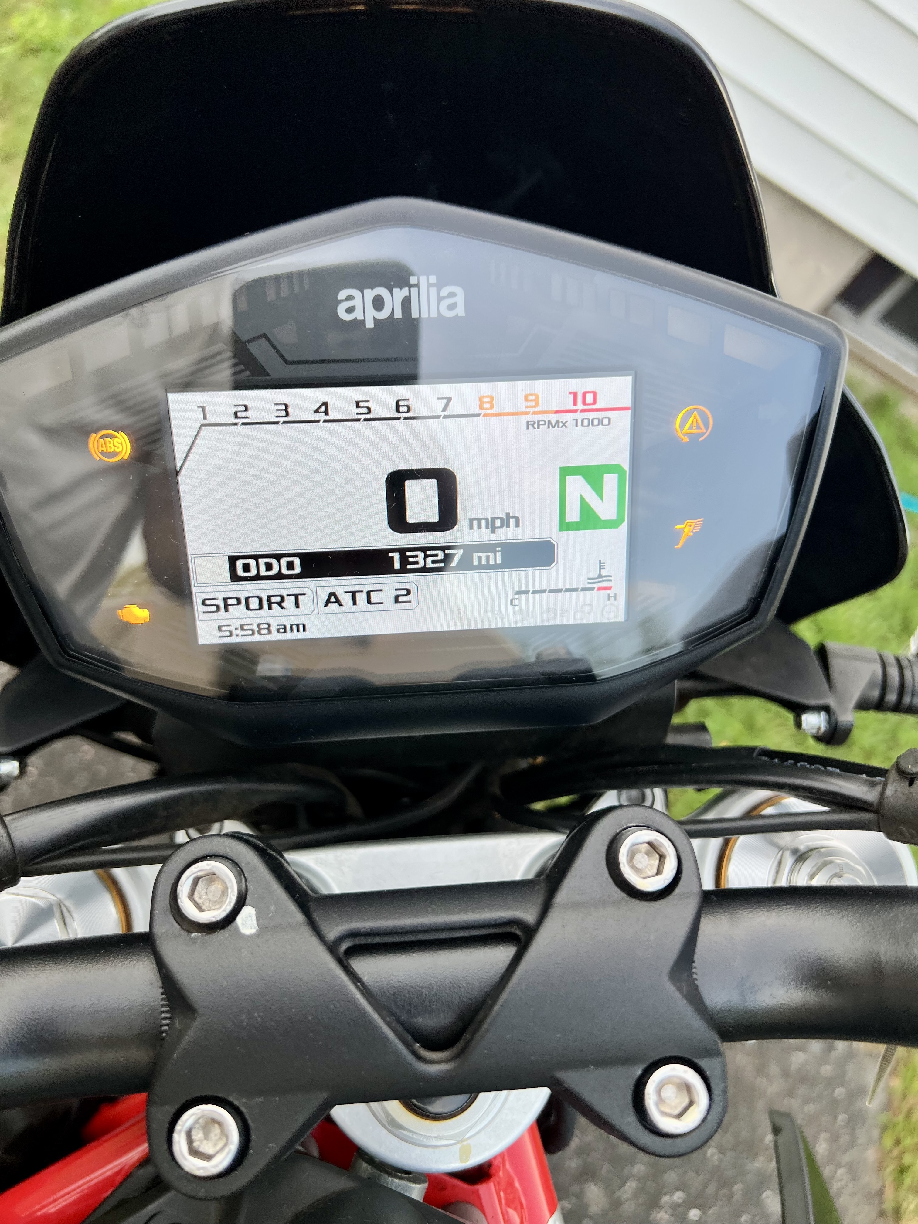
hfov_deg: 53.1
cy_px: 612
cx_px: 459
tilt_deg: -47.4
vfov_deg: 67.3
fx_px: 919
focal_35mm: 26
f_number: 1.5
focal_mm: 5.7
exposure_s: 1/333
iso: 50
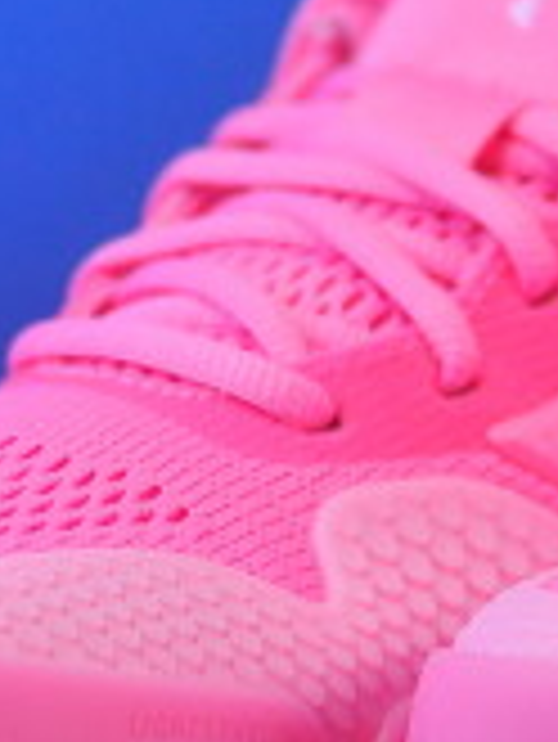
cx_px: 774
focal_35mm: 349
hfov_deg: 4.2
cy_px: 34
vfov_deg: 5.7
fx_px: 7491
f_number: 2.5
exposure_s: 1/320
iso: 250
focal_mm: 50
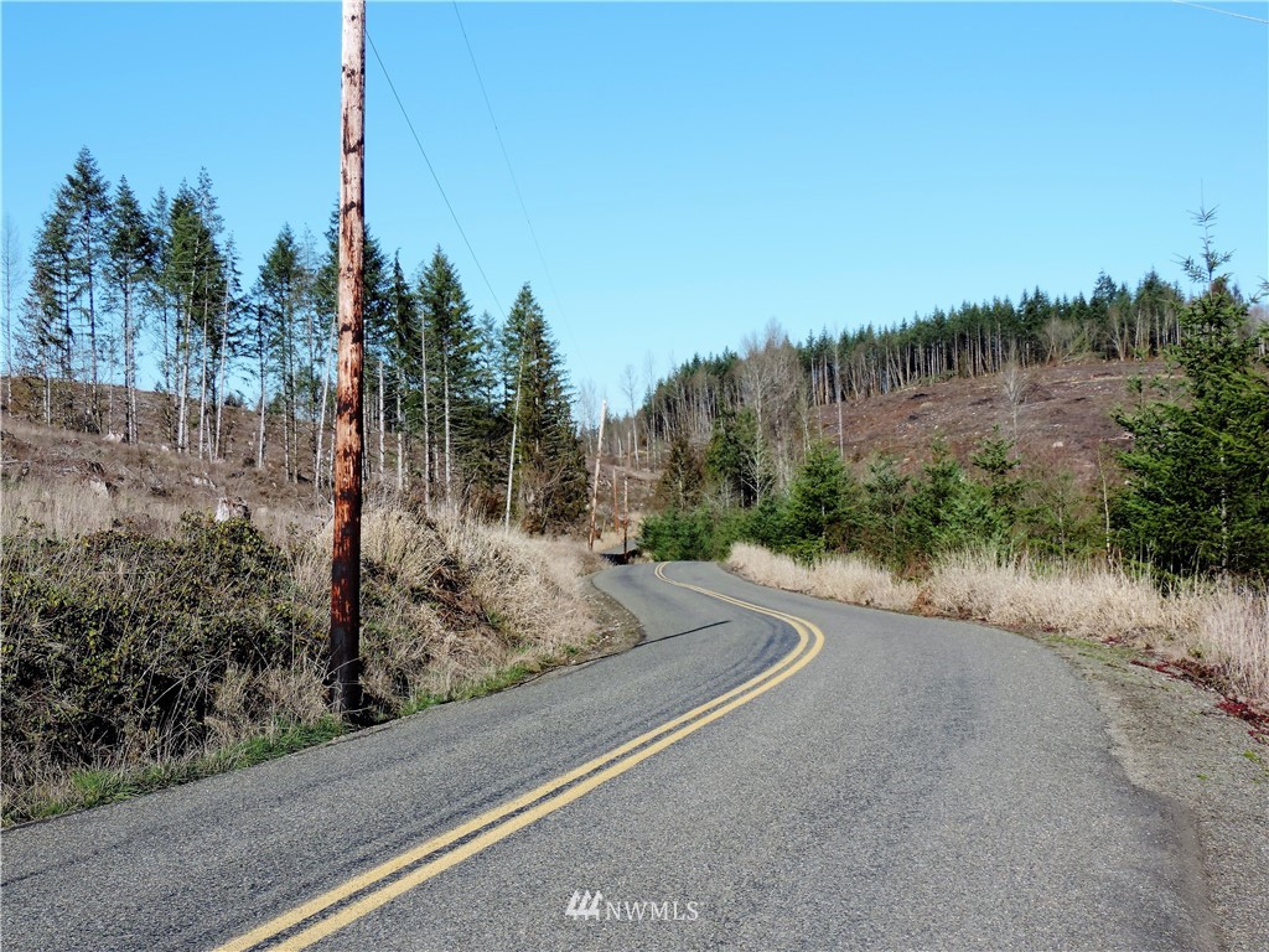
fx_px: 1833
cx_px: 634
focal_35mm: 50
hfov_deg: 38.2
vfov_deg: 29.1
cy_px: 476
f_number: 3.6
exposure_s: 1/800
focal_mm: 8.9
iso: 80
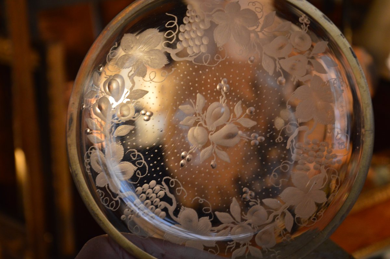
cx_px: 195
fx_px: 779
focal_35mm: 72
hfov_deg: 28.1
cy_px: 130
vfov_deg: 18.9
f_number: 4.8
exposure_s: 1/50
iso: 800
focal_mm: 48
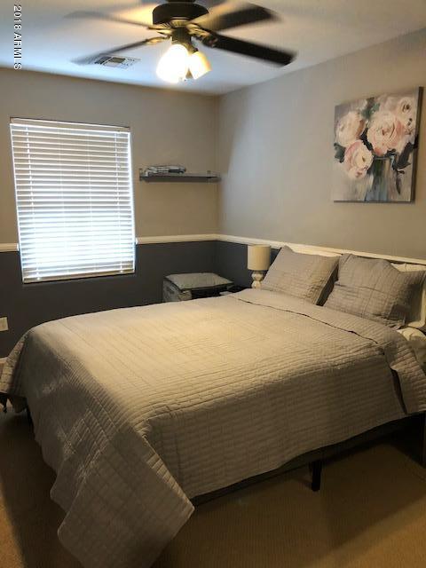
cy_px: 284
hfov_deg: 49.7
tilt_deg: -10.8
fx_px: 459
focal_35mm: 28
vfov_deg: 63.4
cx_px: 213
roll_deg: +0.9
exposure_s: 1/15
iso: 100
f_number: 1.8
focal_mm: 4
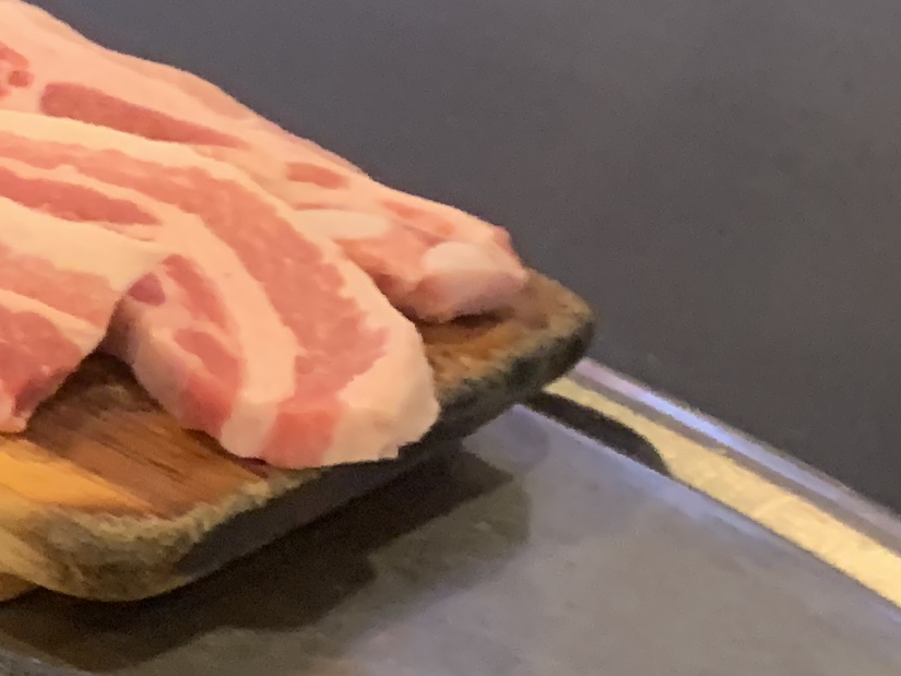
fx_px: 3306
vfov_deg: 11.3
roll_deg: +3.6
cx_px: -1245
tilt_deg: -37.3
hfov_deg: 12.4
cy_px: 983
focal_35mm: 127
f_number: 1.8
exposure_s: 1/30
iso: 320
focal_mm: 4.25
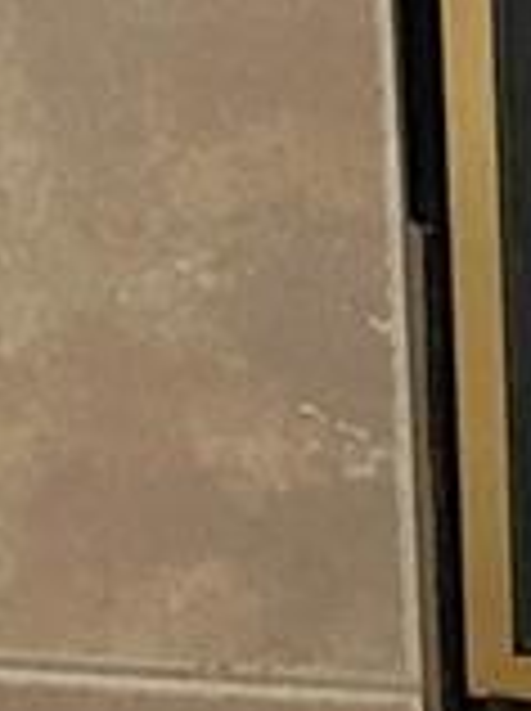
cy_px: -554
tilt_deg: -18.5
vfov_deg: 9.5
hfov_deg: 6.8
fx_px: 4061
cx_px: 1516
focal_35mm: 198
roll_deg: -1.7
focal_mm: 4.25
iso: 500
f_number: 1.8
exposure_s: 1/60
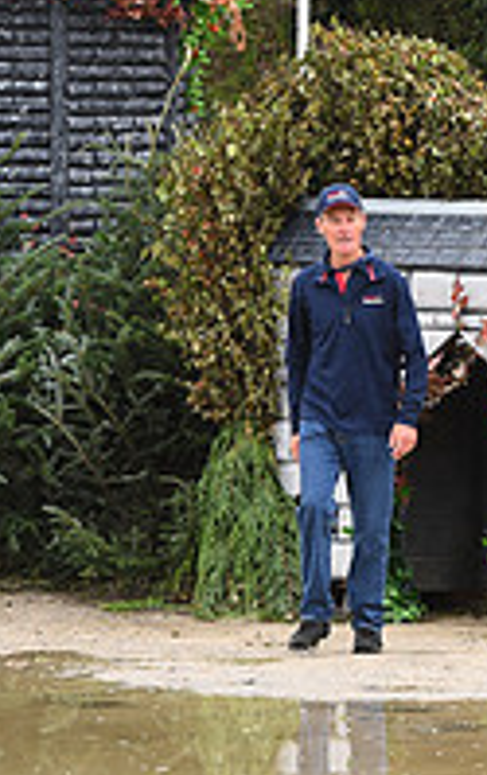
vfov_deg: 5.1
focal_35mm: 415
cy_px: 292
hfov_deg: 3.2
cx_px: 1021
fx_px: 8781
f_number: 5
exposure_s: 1/800
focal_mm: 140
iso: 640
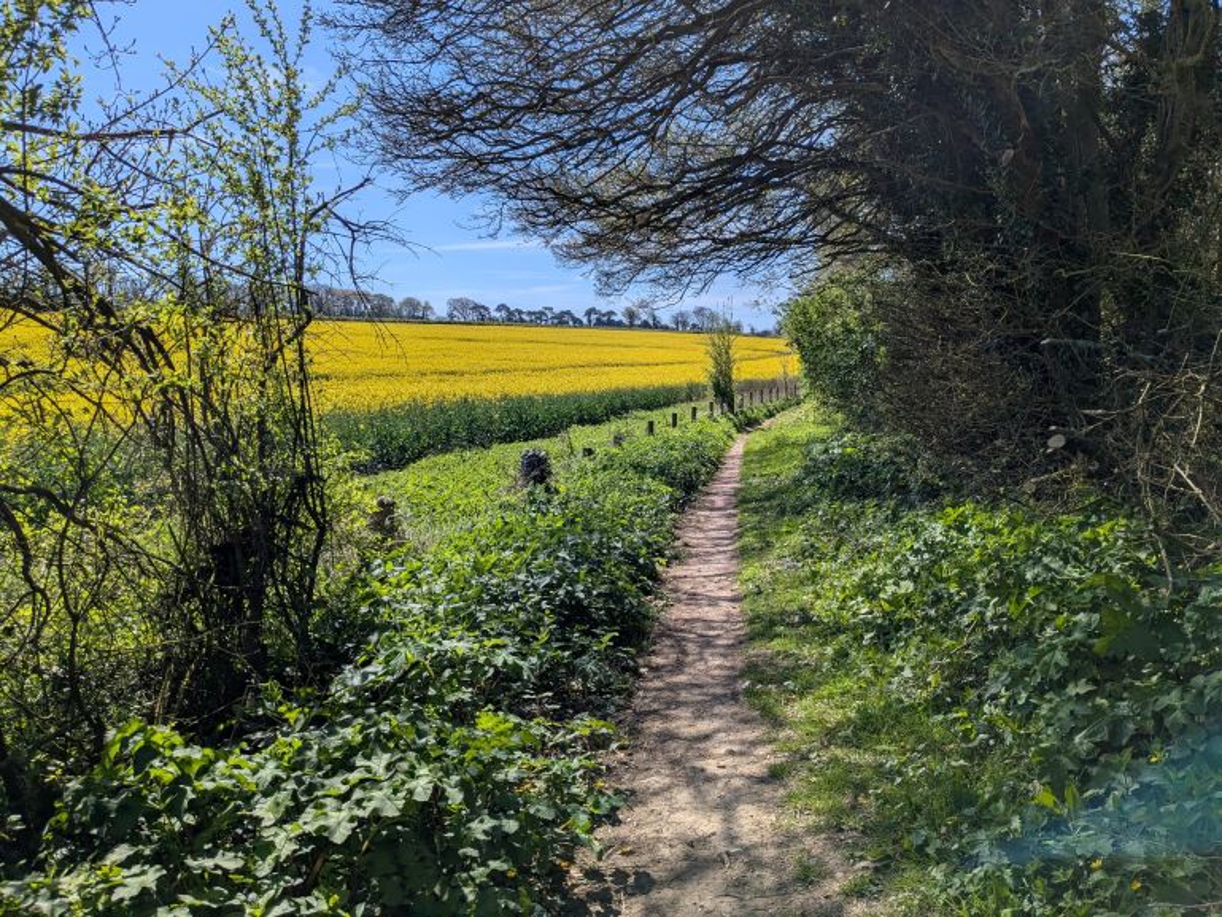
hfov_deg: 65.3
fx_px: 953
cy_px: 458
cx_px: 611
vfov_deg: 51.4
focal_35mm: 27
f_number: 1.73
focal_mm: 4.38
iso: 55
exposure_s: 1/4673
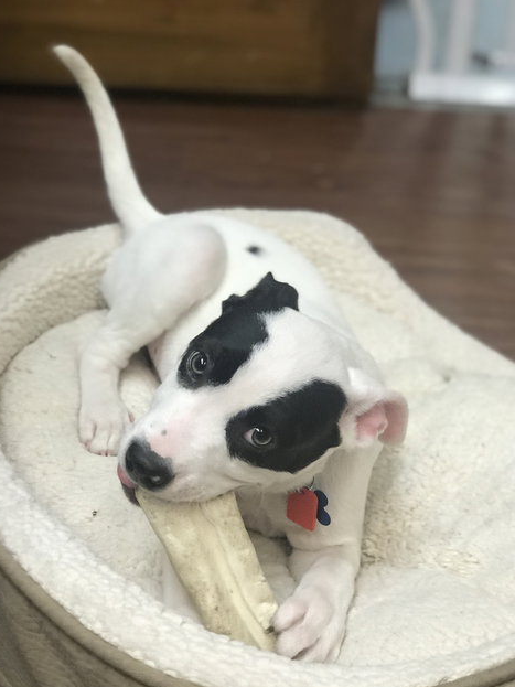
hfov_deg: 24.0
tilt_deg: -31.5
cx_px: 261
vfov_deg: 31.7
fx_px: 1210
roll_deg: -2.4
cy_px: 366
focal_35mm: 61
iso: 100
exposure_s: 1/60
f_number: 2.8
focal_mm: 6.6
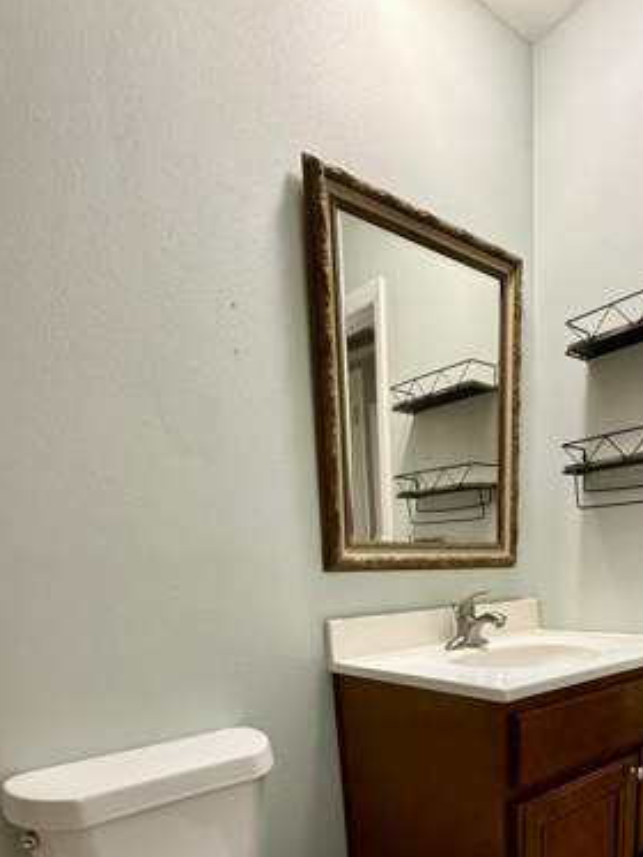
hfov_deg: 55.9
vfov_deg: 64.0
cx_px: 418
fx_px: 594
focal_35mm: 24
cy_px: 710
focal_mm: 2.22
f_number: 2.2
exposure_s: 1/60
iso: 500
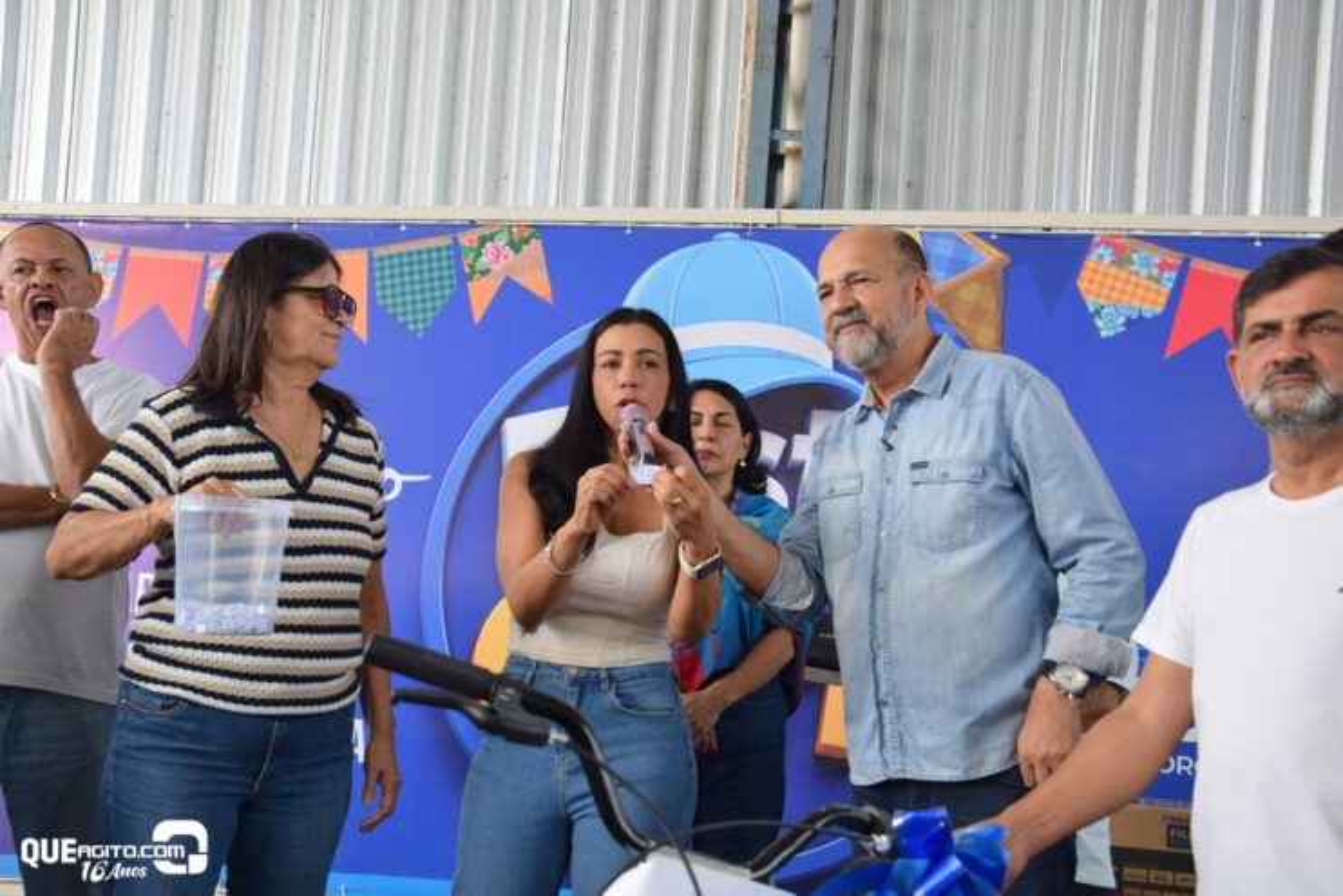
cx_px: 672
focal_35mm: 45
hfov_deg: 43.6
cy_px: 448
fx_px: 1679
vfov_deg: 29.9
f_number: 7.1
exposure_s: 1/200
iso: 400
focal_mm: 30
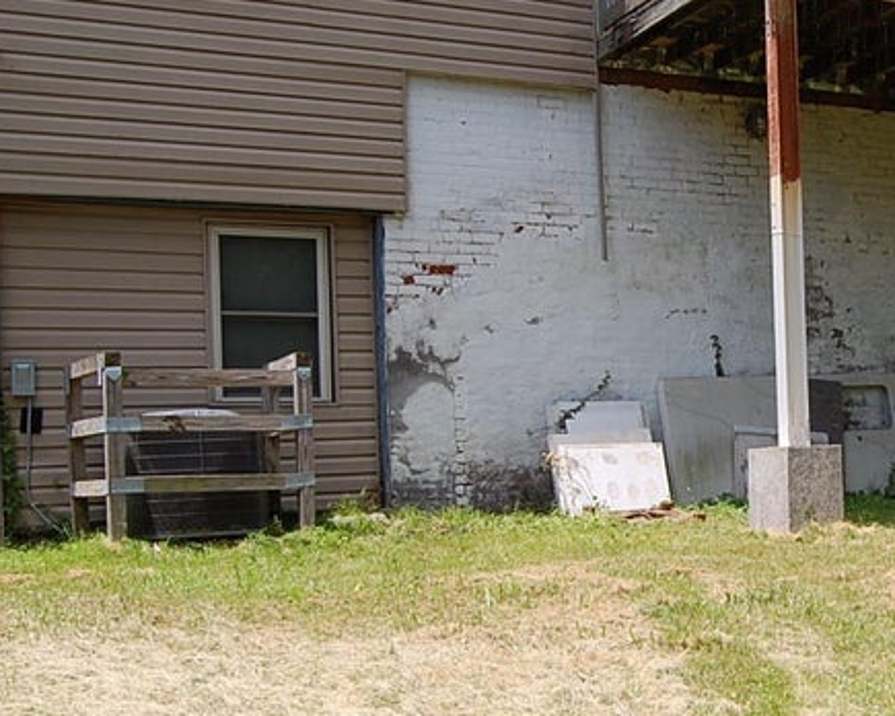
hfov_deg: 32.2
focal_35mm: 56
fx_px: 1483
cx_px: 771
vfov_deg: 27.0
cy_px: 455
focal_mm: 18
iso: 200
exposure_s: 1/200
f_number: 8
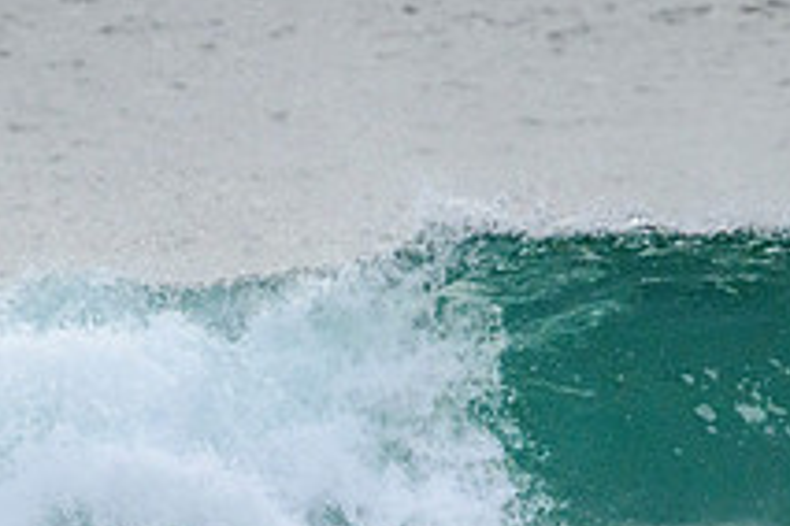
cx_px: 384
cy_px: 656
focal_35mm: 2426
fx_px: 53233
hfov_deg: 0.9
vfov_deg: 0.6
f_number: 11
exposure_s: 1/2000
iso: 2000
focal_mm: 800
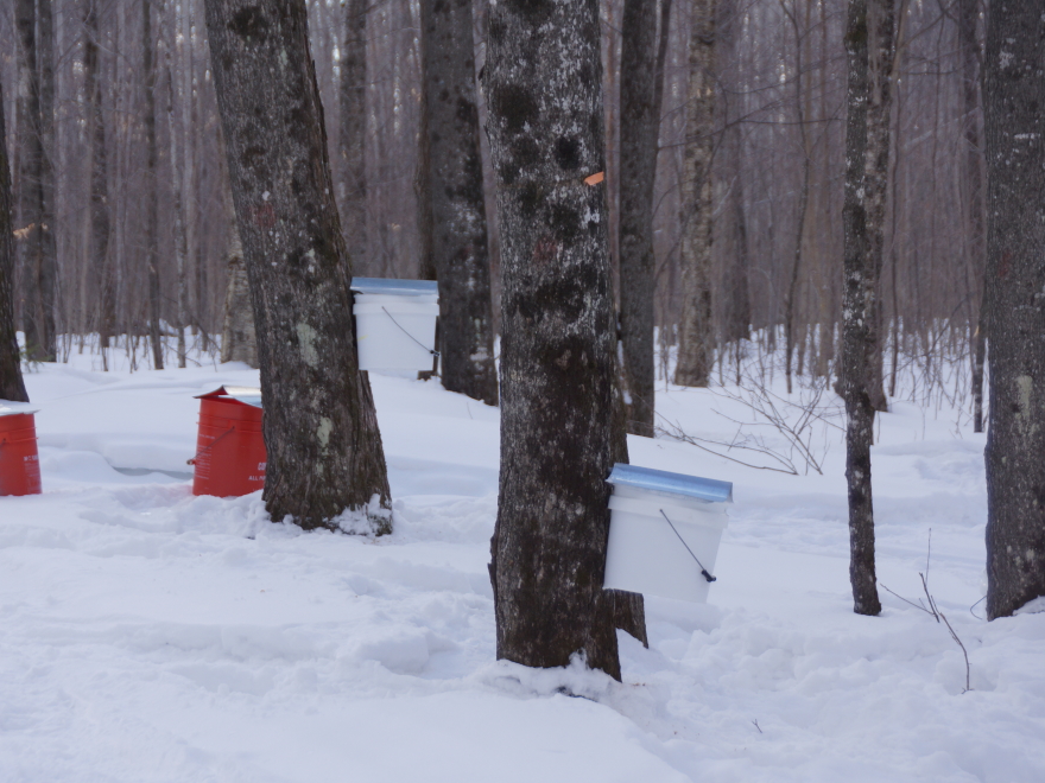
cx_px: 463
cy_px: 393
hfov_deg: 15.0
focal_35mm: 131
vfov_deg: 11.3
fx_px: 3955
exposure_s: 1/125
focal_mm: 80
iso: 160
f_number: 5.6
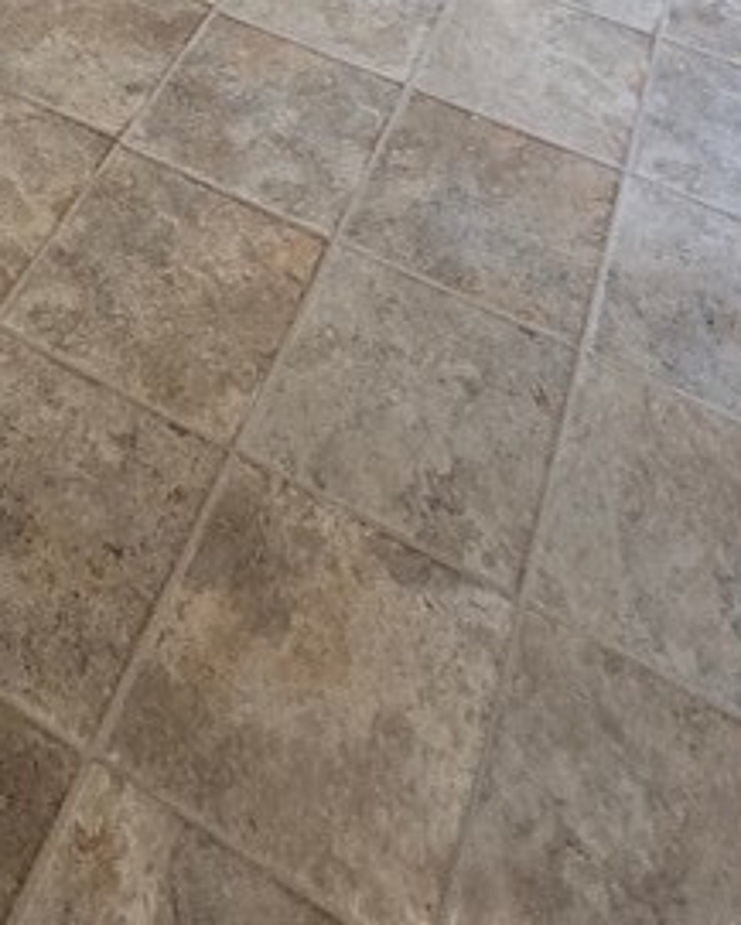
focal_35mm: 48
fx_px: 1315
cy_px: -659
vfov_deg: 23.7
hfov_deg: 30.9
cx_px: 184
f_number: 2.2
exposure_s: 1/60
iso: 320
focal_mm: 2.2
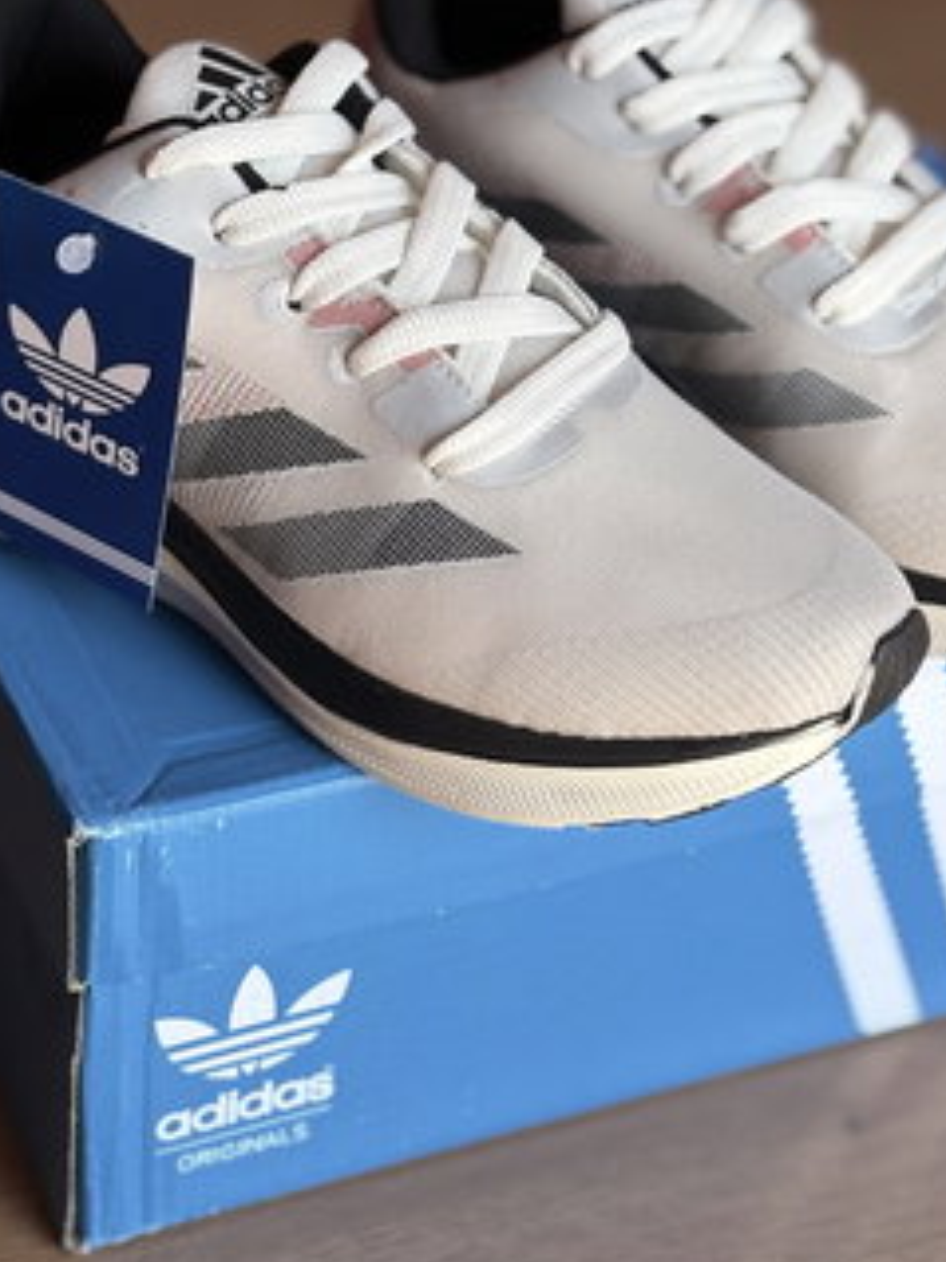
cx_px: 522
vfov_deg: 22.4
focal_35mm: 87
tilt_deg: -31.5
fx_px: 3172
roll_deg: -4.8
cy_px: 409
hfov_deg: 17.0
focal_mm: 5.96
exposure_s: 1/228
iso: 40
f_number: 1.6
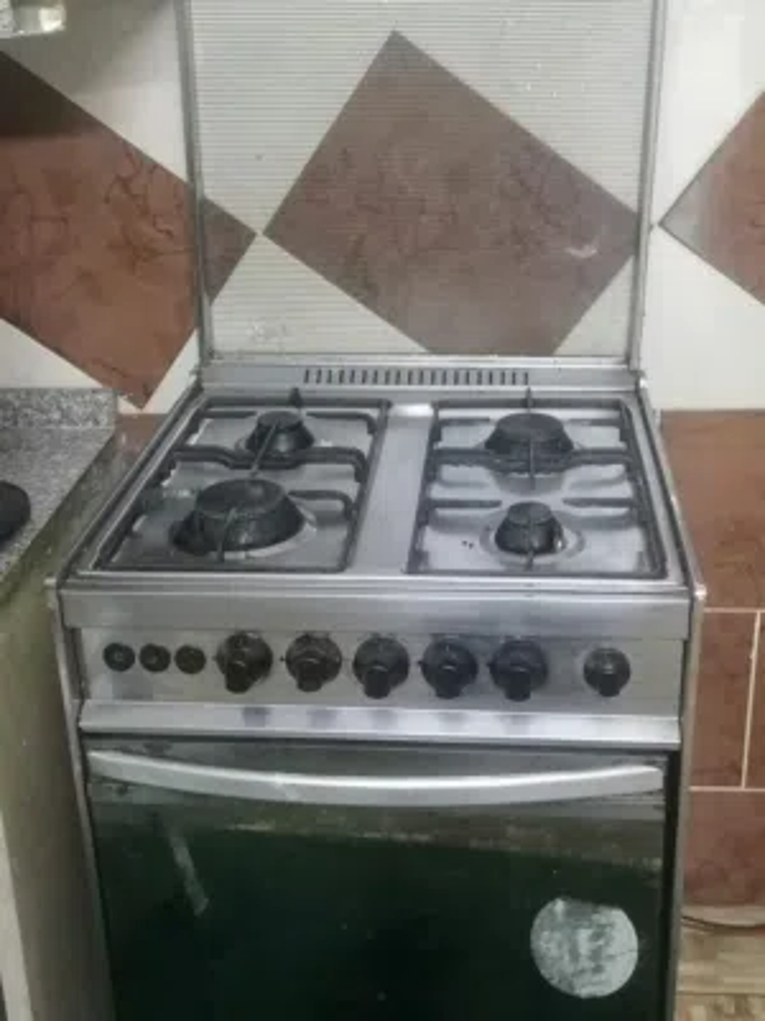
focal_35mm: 44
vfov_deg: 42.9
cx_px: 382
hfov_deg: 32.9
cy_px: 510
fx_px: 1297
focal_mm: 5.3
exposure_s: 1/25
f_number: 1.8
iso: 400
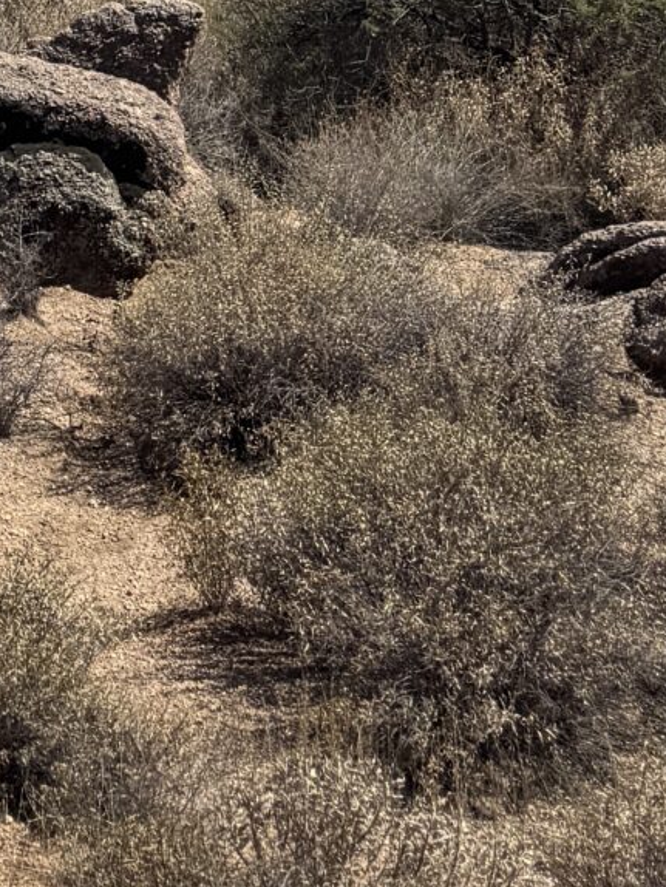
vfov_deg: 14.6
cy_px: -966
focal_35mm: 107
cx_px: -159
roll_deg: +1.0
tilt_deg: +4.1
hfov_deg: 13.4
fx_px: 2743
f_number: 1.78
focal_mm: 6.76
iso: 80
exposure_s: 1/6410
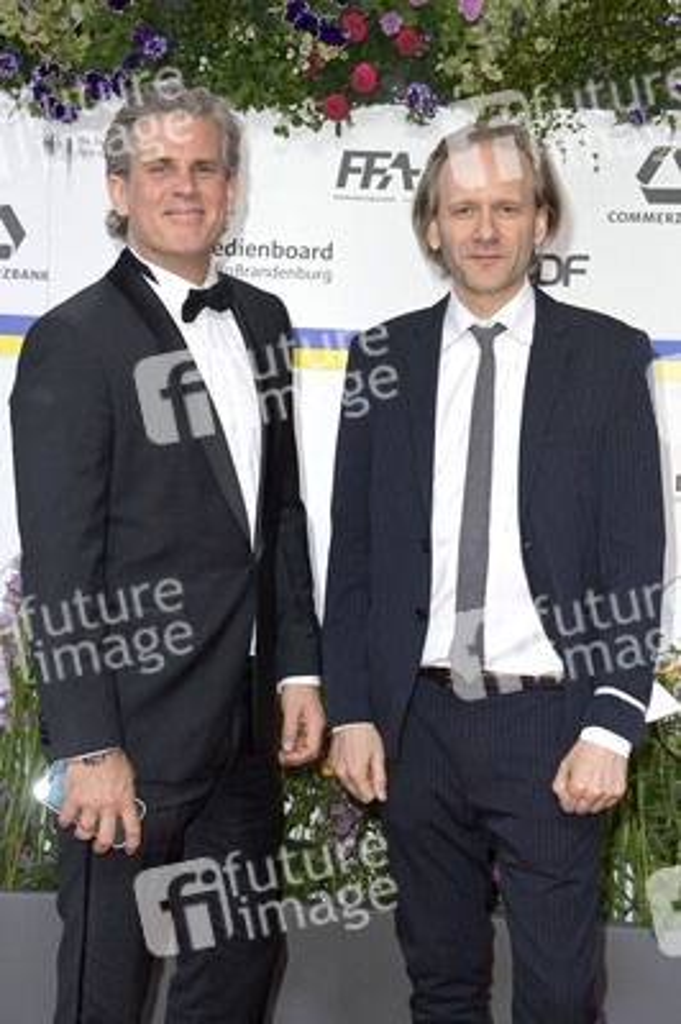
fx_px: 2046
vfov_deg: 28.1
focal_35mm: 72
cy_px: 512
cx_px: 340
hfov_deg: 18.9
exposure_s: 1/200
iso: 640
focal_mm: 72
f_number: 6.3
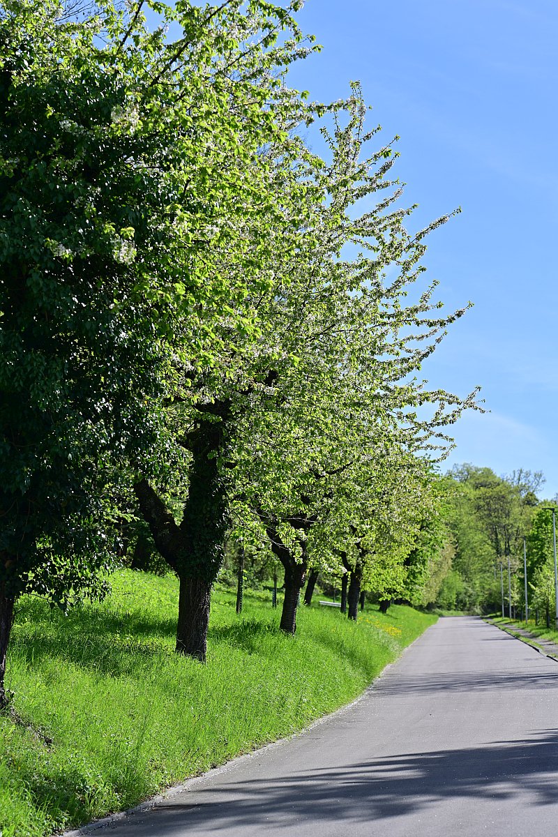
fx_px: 1976
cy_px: 418
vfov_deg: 23.9
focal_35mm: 85
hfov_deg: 16.1
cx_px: 279
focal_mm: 85
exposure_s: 1/1250
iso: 64
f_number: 3.5
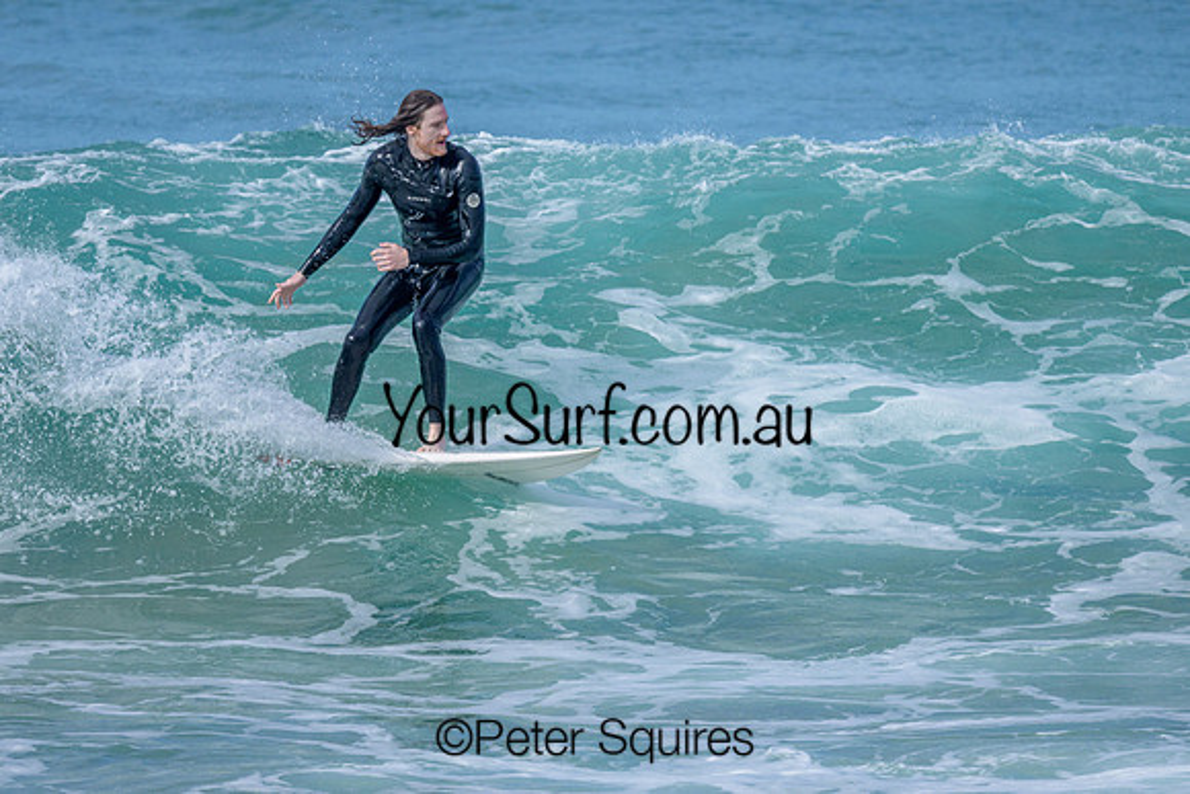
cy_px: 336
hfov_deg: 1.9
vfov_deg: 1.3
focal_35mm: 1099
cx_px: 439
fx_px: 36349
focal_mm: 800
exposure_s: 1/2000
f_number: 6.3
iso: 250
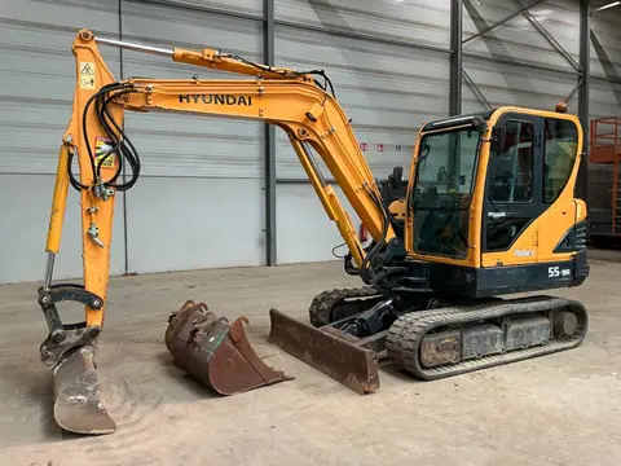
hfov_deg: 61.7
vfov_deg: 48.2
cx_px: 310
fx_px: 520
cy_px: 233
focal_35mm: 29
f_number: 1.8
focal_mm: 3
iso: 80
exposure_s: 1/60
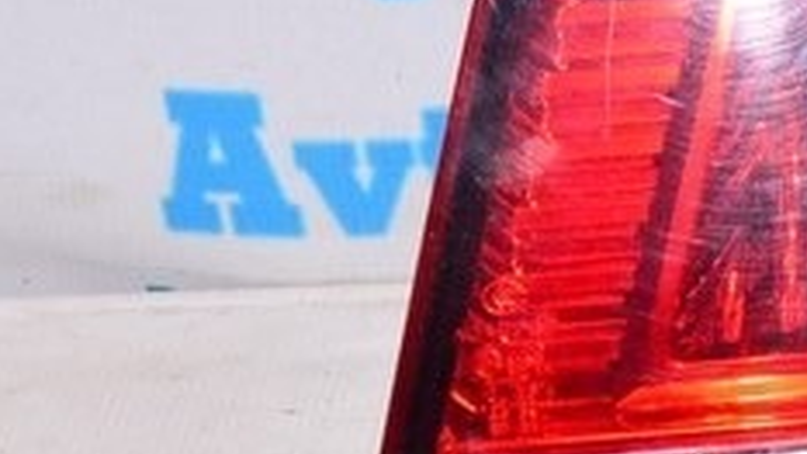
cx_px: 959
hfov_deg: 15.0
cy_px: 276
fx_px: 2953
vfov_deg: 8.8
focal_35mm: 138
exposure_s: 1/200
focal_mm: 20
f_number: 8
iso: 1600
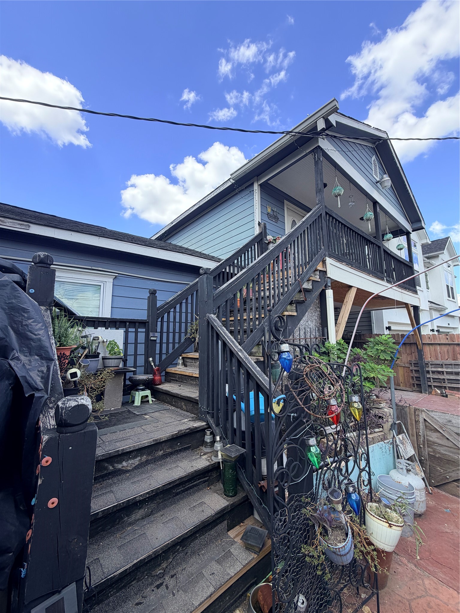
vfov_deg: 102.1
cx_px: 230
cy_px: 306
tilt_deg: +8.0
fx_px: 248
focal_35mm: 14
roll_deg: +0.3
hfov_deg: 85.7
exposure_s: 1/545
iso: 40
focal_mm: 2.22
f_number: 2.2
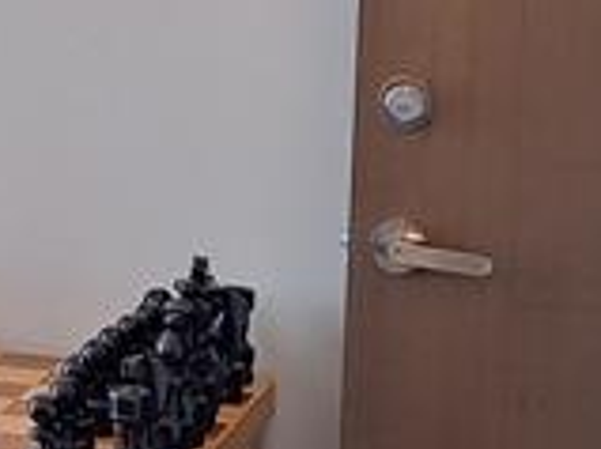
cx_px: -325
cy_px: 87
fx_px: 2568
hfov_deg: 12.6
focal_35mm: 148
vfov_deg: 10.0
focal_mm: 5.54
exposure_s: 1/120
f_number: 1.8
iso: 40
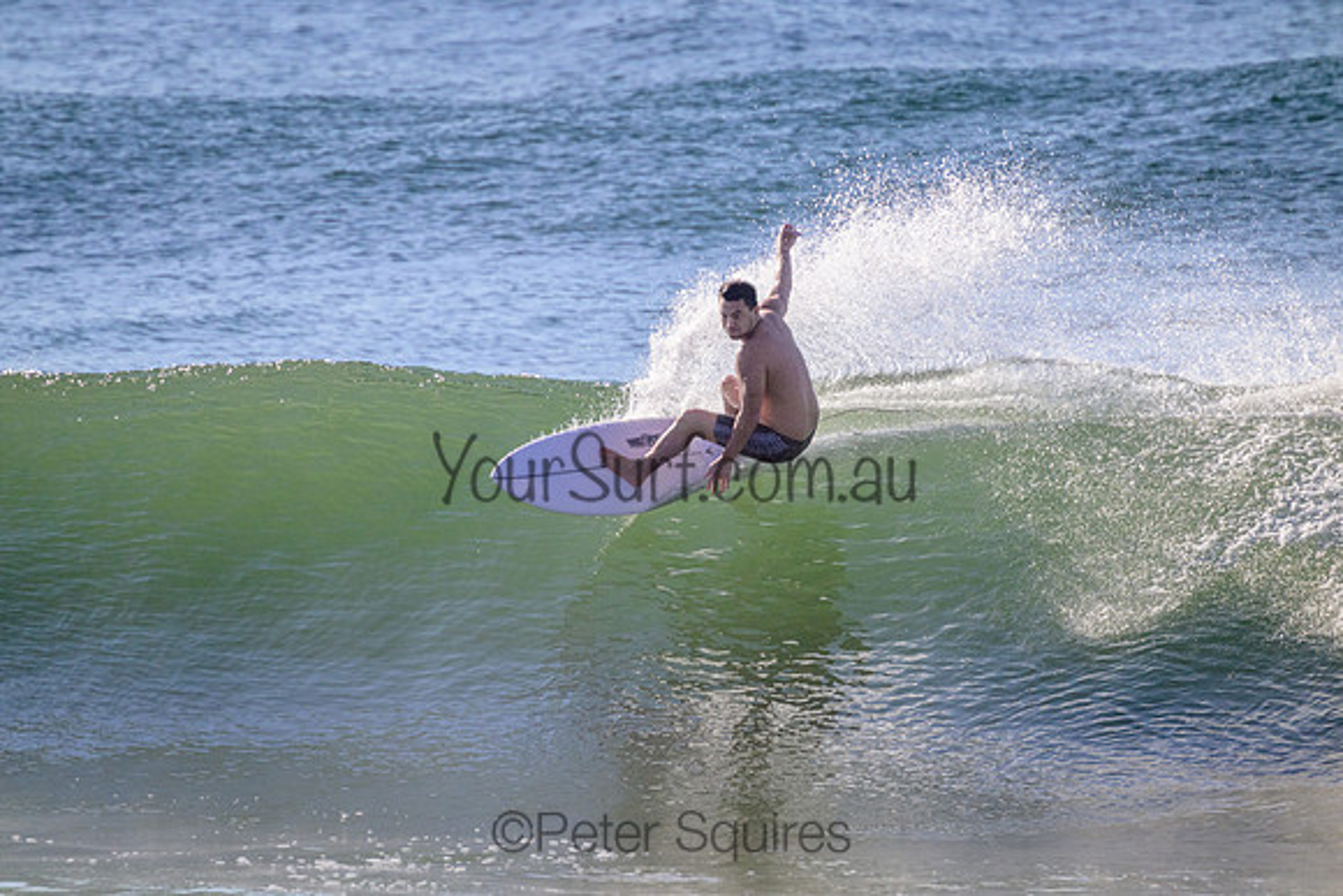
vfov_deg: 1.7
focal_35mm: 800
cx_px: 672
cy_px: 448
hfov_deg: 2.6
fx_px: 29850
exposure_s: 1/2000
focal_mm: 800
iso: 1000
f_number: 11
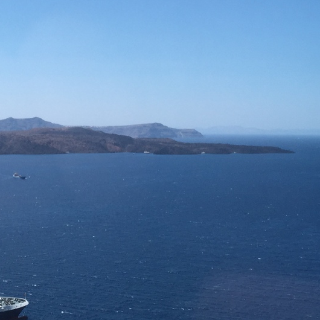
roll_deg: -0.8
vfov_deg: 29.3
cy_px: 106
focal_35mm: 58
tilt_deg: +2.9
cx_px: 65
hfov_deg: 28.9
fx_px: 607
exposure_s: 1/460
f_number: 2.2
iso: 32
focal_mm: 4.15
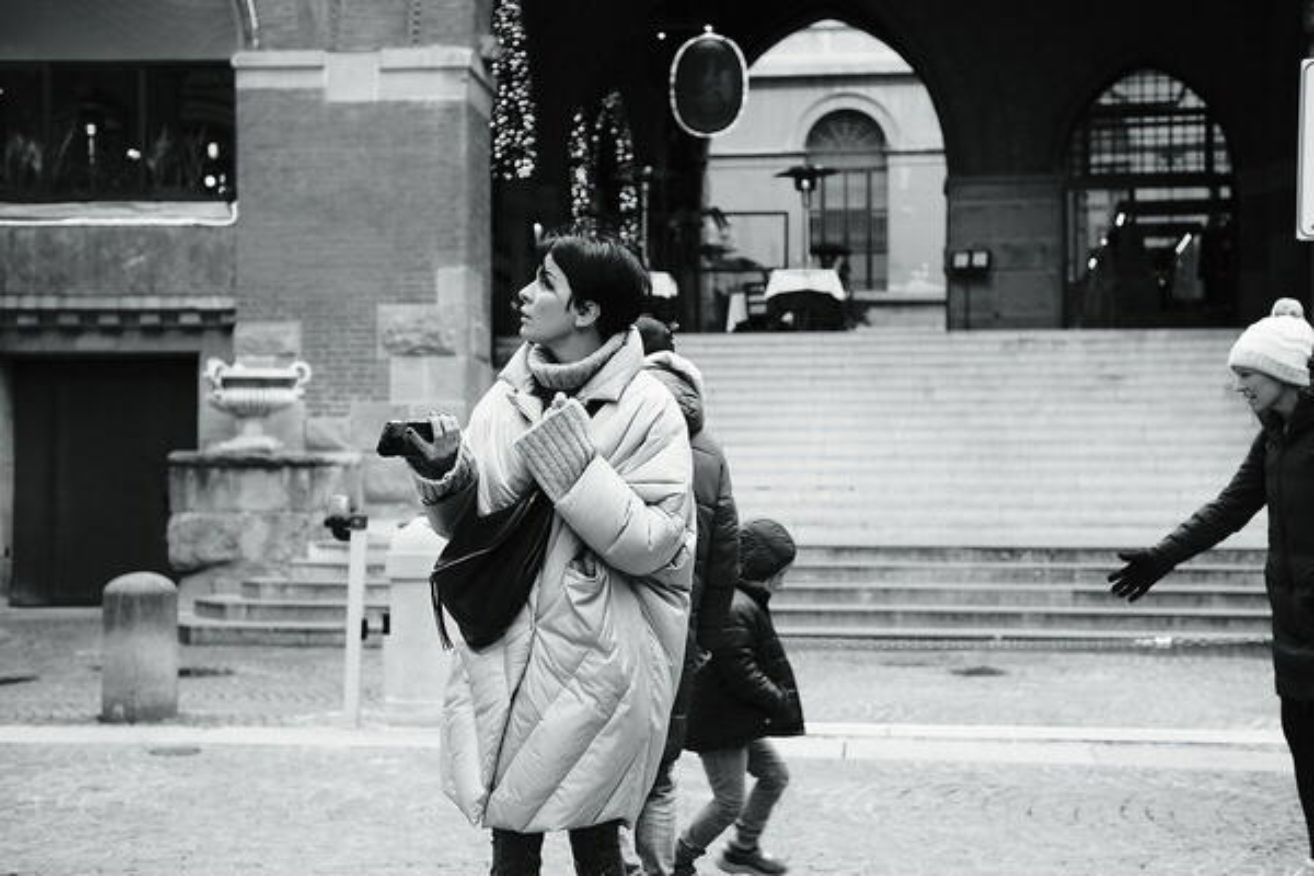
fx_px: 1825
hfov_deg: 39.6
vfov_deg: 27.0
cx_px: 657
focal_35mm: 50
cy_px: 438
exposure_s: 1/240
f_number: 2.2
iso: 320
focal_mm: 33
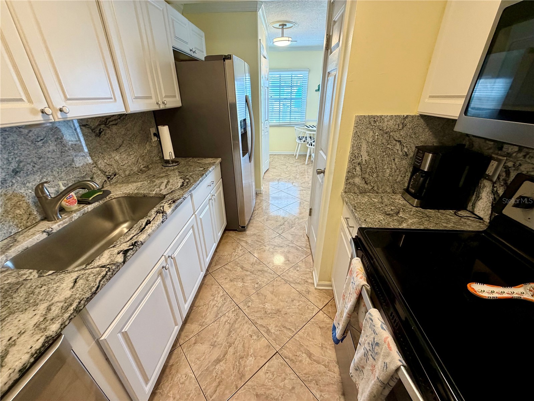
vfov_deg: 85.7
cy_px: 200
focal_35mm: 14
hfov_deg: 102.1
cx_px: 267
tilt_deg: -26.2
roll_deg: +0.4
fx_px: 216
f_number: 2.2
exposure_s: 1/60
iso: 250
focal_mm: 2.22
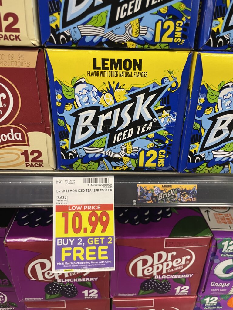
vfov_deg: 67.3
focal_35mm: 26
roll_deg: -1.1
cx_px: 116
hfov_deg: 53.1
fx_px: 233
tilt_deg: -27.5
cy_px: 155
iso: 125
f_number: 1.6
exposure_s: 1/56
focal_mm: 4.2
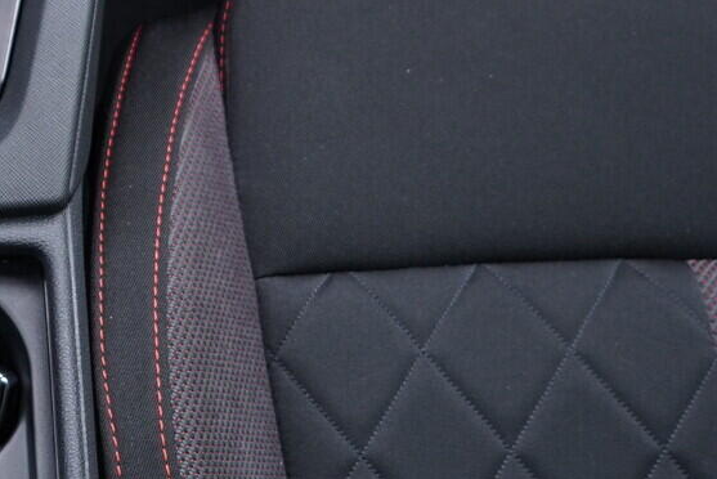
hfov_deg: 20.5
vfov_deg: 14.6
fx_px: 1853
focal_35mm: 93
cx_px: -147
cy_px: 61
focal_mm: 24
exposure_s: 1/40
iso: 320
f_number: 2.8
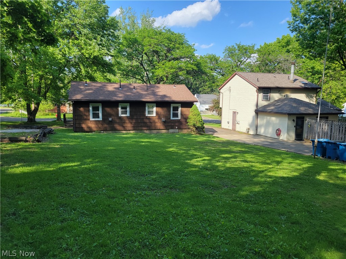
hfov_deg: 67.3
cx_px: 173
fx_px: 260
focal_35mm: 26
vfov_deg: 53.1
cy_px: 130
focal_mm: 5.4
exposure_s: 1/771
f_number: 1.8
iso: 40
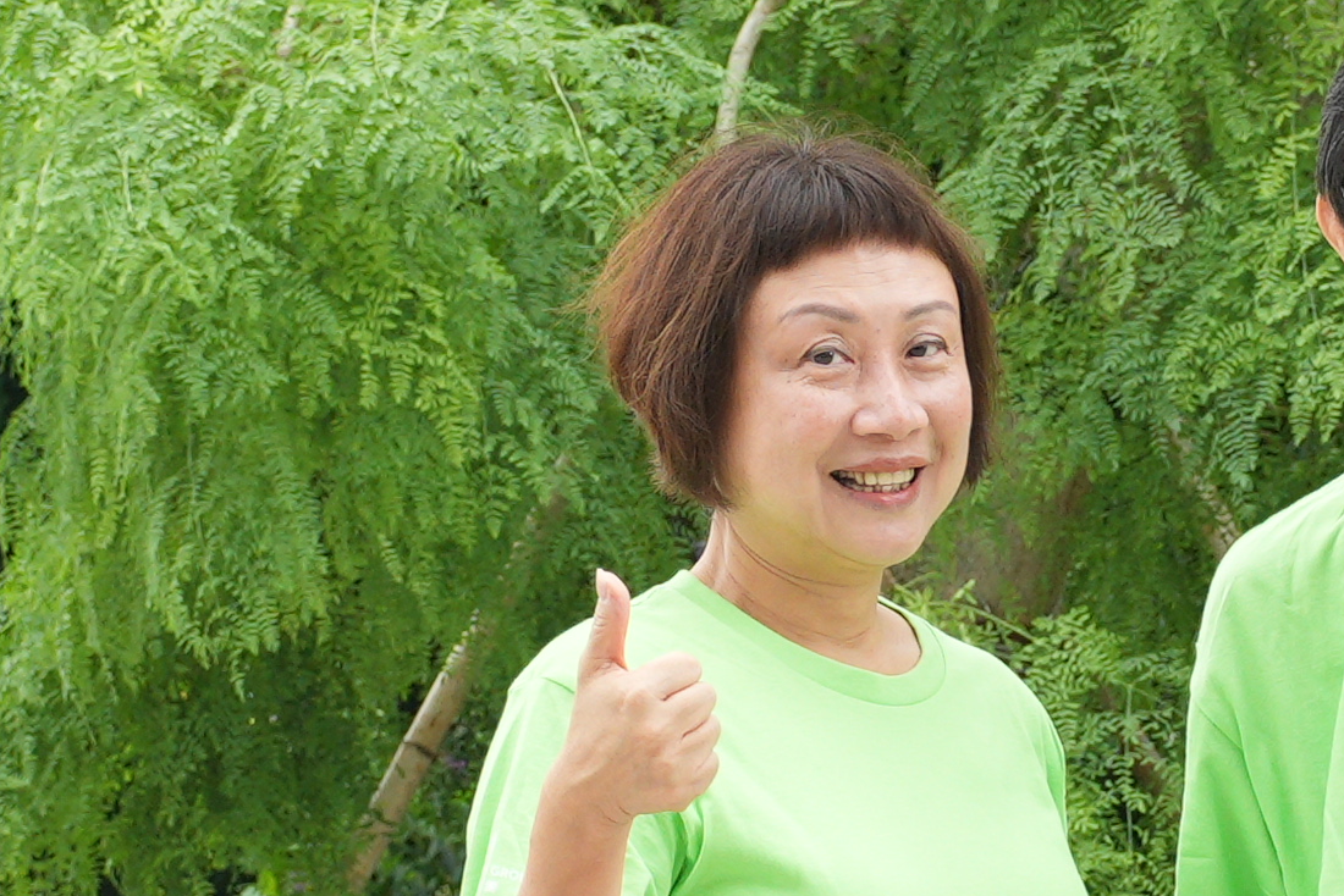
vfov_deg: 5.7
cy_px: 679
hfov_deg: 8.5
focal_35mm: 242
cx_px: 1163
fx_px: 9036
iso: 500
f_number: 5
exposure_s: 1/160
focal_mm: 38
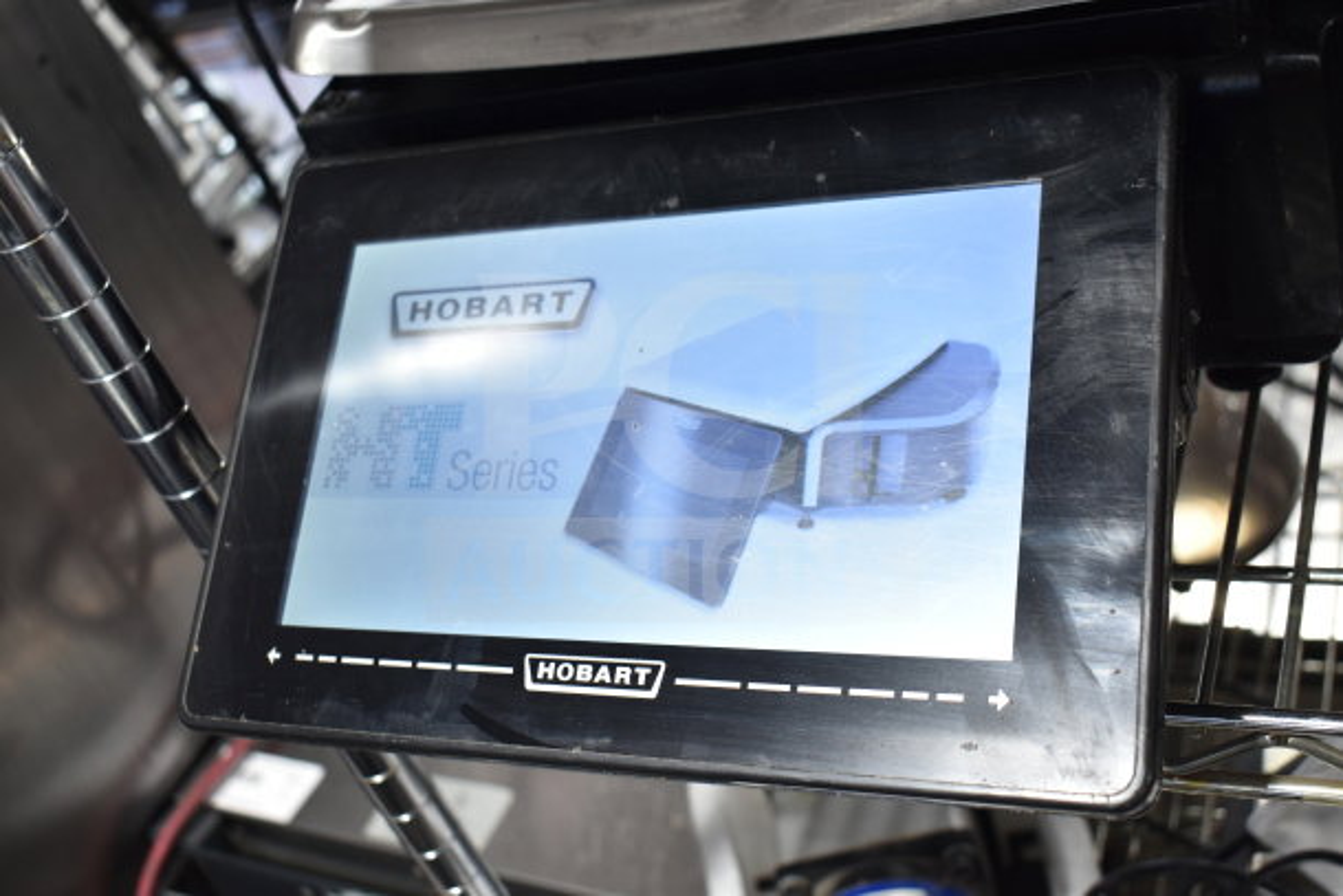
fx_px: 1511
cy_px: 448
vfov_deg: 33.0
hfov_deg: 47.9
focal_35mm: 40
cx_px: 672
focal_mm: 27
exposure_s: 1/40
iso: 560
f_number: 4
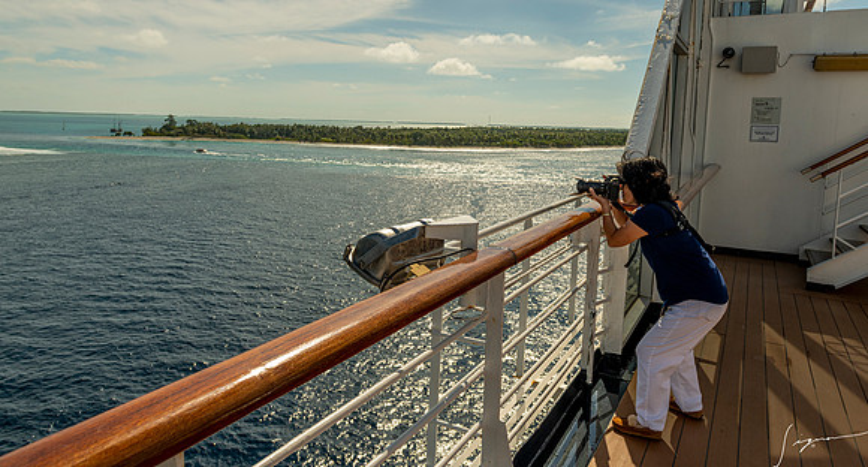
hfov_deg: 73.8
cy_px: 178
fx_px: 579
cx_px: 434
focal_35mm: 25
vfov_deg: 43.6
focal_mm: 24
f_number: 8
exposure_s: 1/800
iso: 200
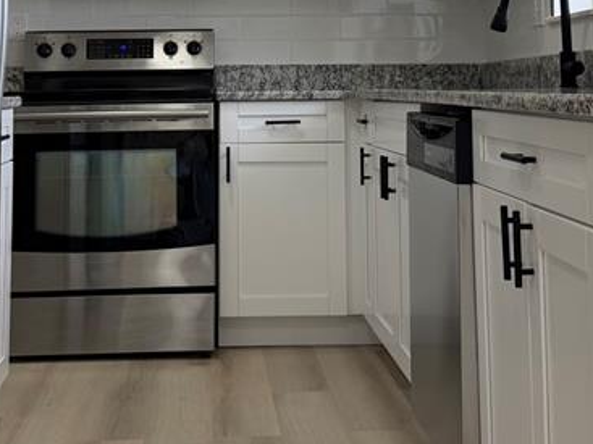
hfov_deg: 29.0
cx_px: 262
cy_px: -6
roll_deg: +0.4
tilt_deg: +4.1
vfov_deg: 21.1
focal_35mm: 67
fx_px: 1147
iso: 80
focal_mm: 6.76
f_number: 1.78
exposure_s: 1/227
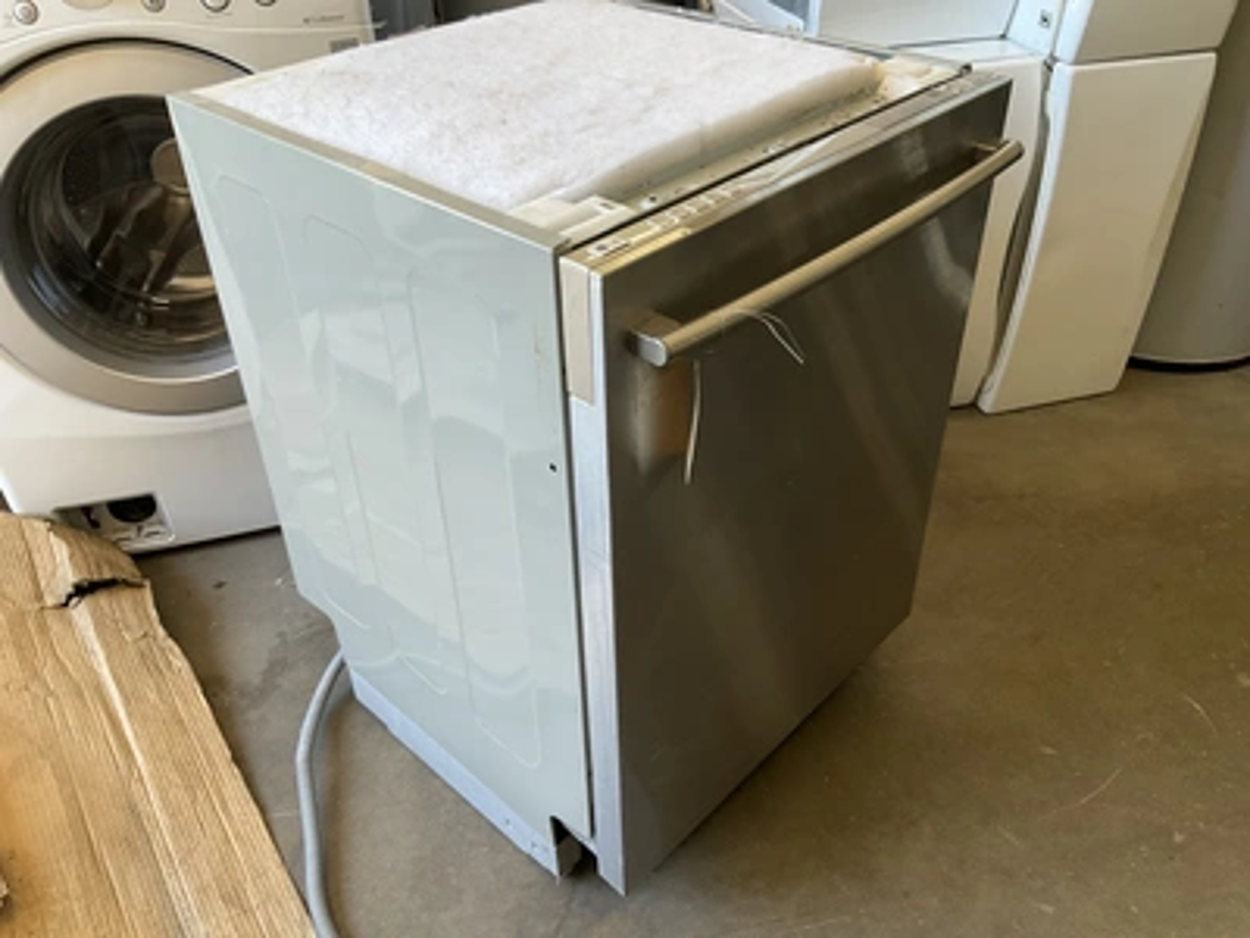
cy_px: 469
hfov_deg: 61.7
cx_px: 625
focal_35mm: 29
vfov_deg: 48.2
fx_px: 1047
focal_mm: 3
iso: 64
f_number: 1.8
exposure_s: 1/120
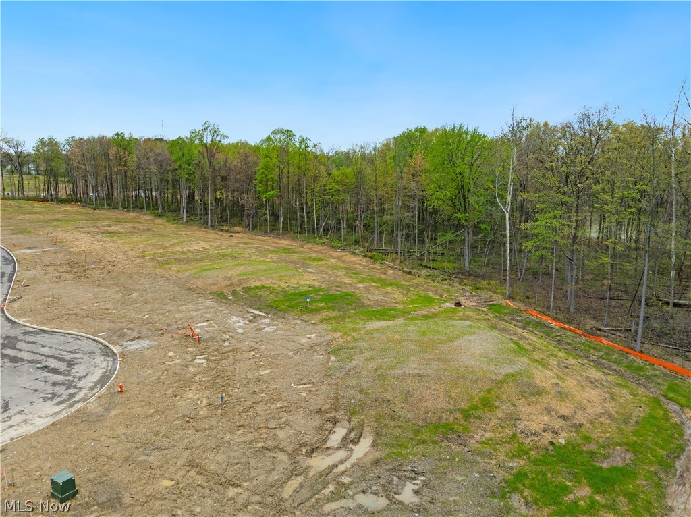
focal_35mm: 24
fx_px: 479
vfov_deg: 56.7
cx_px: 346
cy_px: 258
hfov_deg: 71.6
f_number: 2.8
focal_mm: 12.29
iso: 220
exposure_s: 1/400
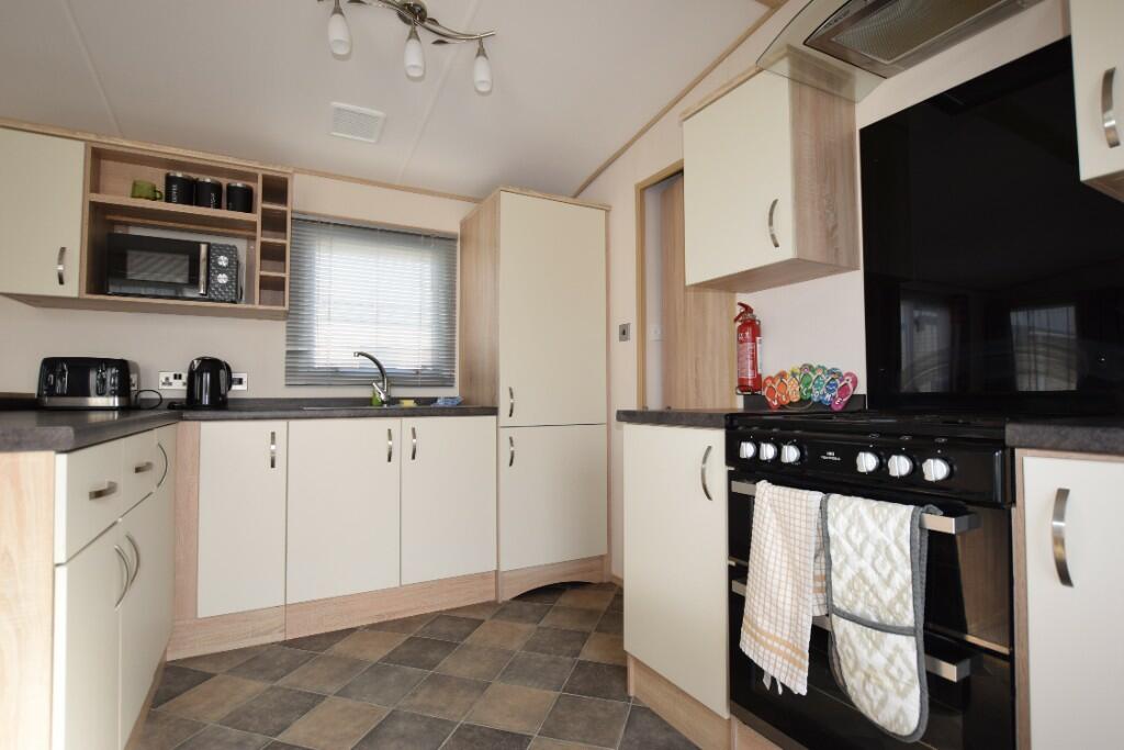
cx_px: 562
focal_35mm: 17
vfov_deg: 69.7
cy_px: 375
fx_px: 539
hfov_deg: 92.4
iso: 200
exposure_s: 1/200
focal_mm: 11.5
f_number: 3.5
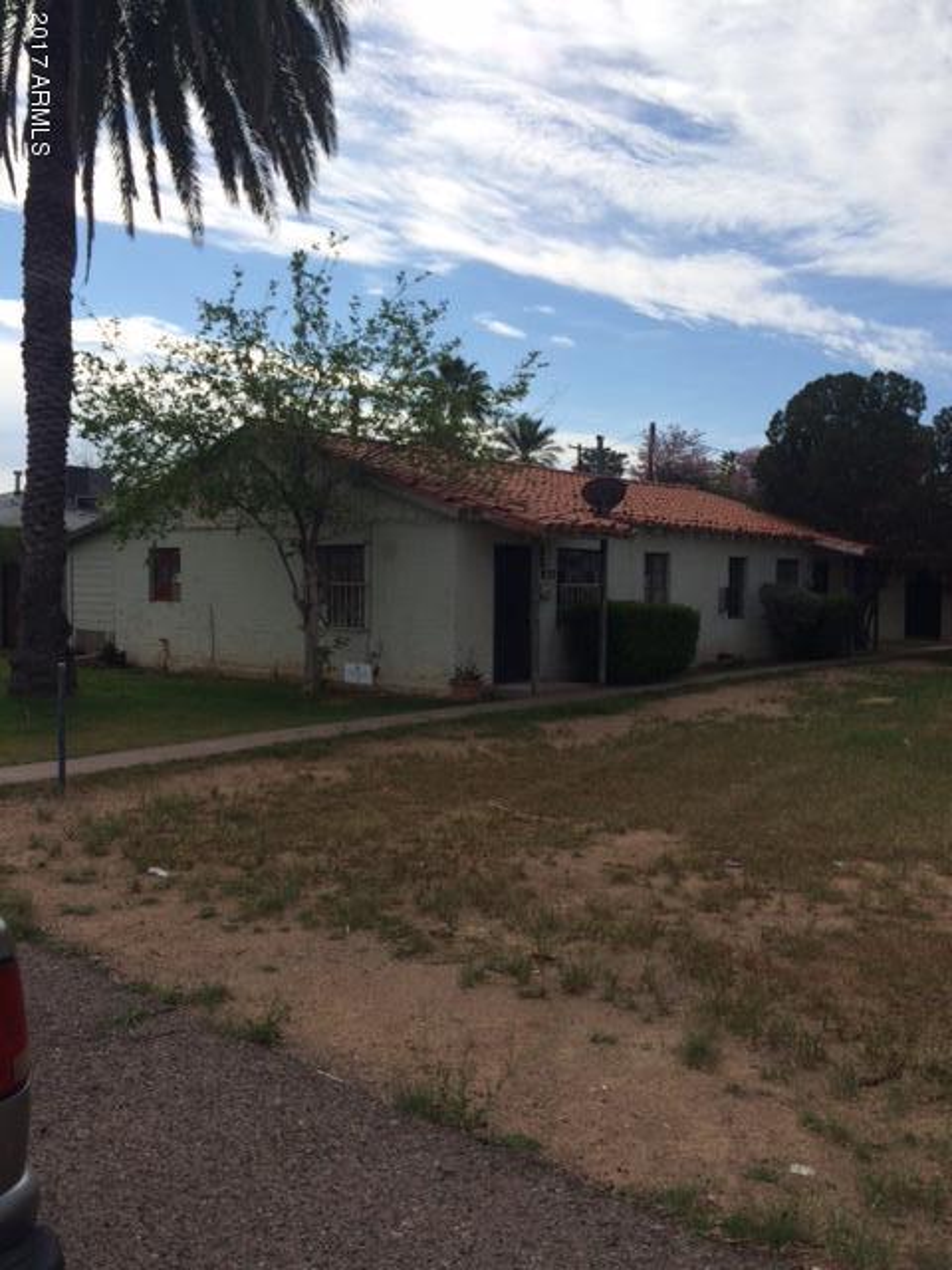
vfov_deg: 61.7
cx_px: 476
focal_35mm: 29
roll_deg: +0.7
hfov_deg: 48.2
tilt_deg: -4.8
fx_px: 1063
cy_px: 635
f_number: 2.2
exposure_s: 1/5128
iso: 40
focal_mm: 4.15
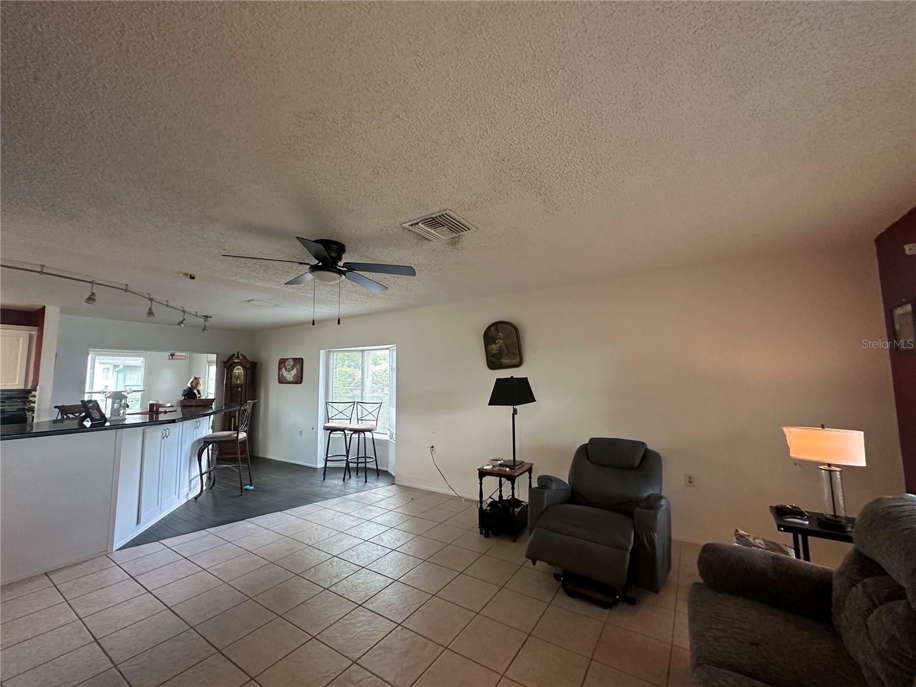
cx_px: 458
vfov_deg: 85.7
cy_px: 344
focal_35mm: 14
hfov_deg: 102.1
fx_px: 370
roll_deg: +0.8
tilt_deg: +5.3
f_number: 2.2
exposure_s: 1/60
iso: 400
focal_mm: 2.22
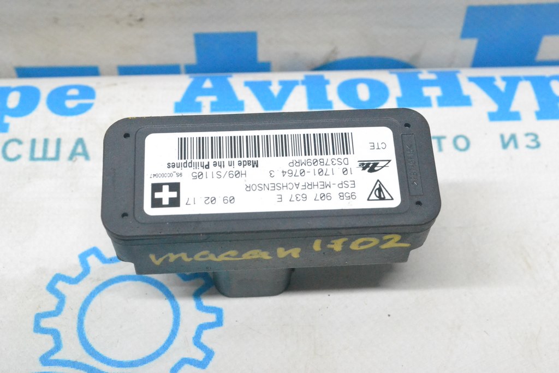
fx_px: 1025
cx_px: 280
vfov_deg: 20.6
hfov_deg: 30.5
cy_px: 186
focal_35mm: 66
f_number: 10
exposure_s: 1/160
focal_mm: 44
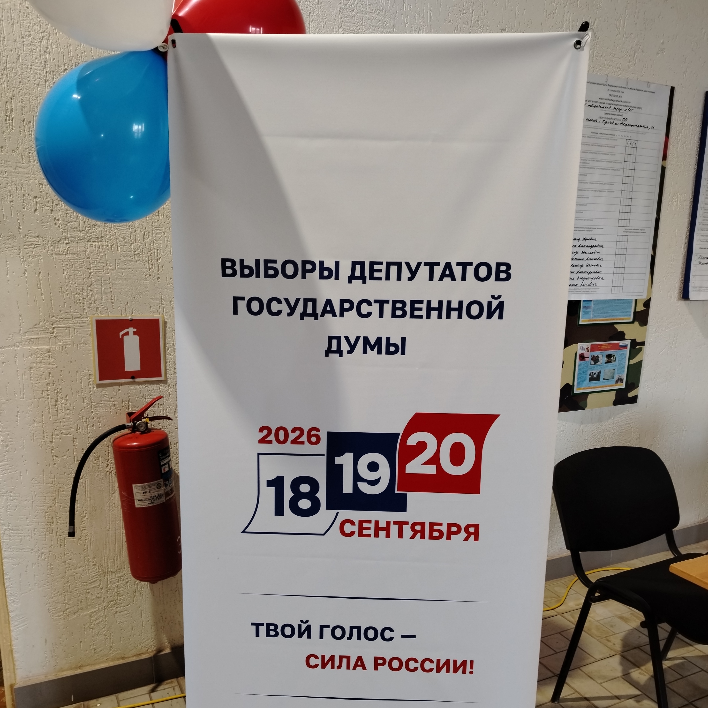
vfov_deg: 55.4
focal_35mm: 29
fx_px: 671
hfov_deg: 55.6
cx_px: 346
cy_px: 406
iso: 769
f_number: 1.75
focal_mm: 5.25
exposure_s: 1/33.3
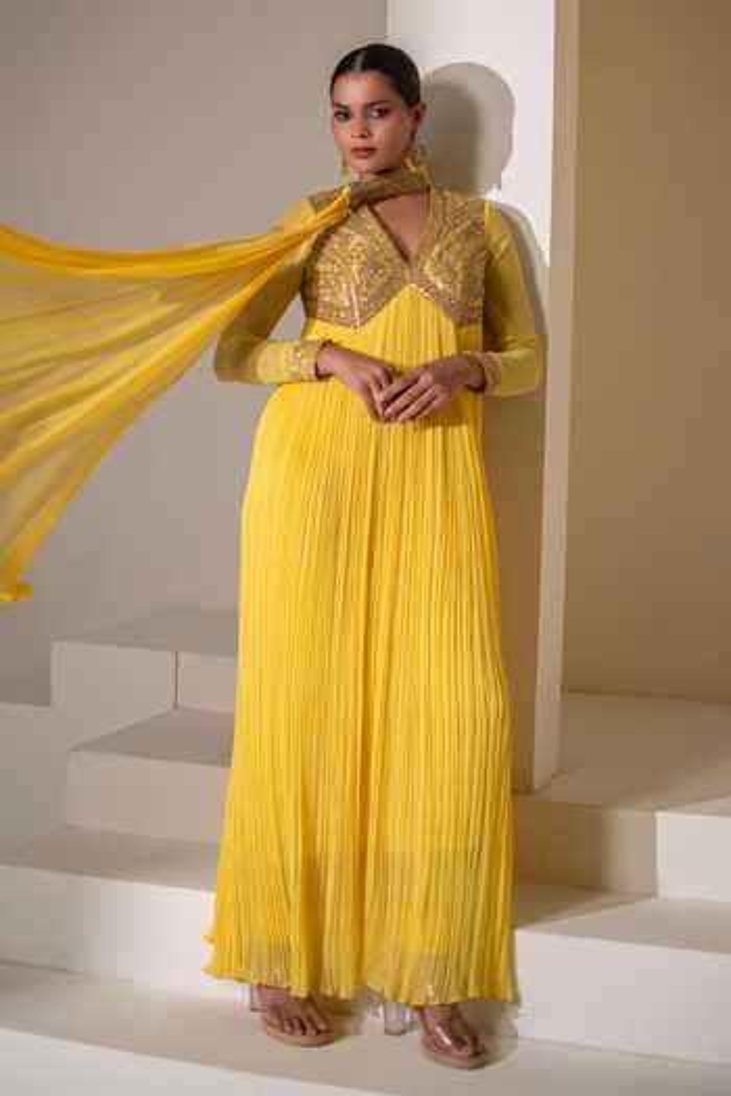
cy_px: 548
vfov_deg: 54.4
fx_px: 1066
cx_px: 366
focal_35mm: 35
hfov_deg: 37.9
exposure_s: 1/320
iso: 400
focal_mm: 35
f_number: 2.8
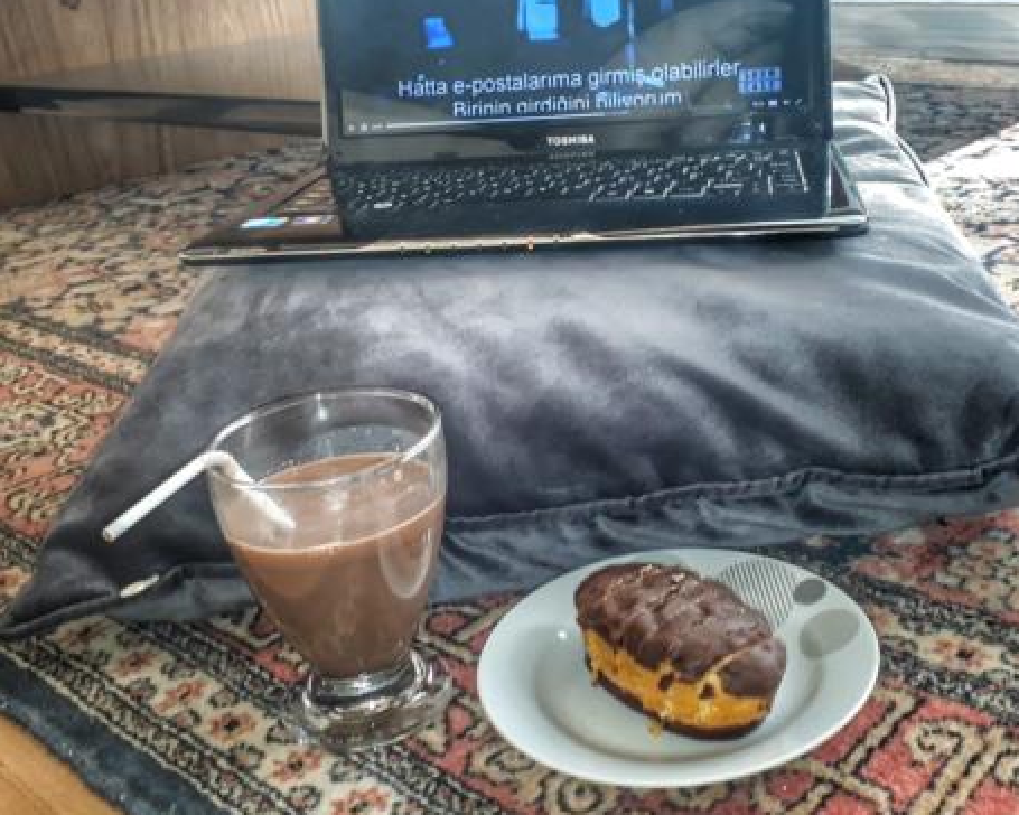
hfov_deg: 45.7
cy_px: 302
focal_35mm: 40
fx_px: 1206
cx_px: 555
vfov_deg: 37.1
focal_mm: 3.6
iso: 64
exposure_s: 1/50
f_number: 1.9
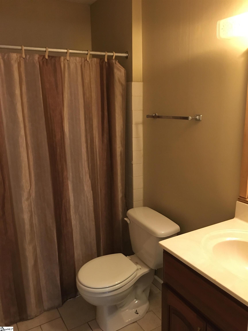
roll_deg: +0.4
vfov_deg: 61.7
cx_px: 124
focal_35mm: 29
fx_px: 277
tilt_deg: -12.1
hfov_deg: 48.2
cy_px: 166
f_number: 2.2
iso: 200
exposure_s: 1/15
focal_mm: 4.15
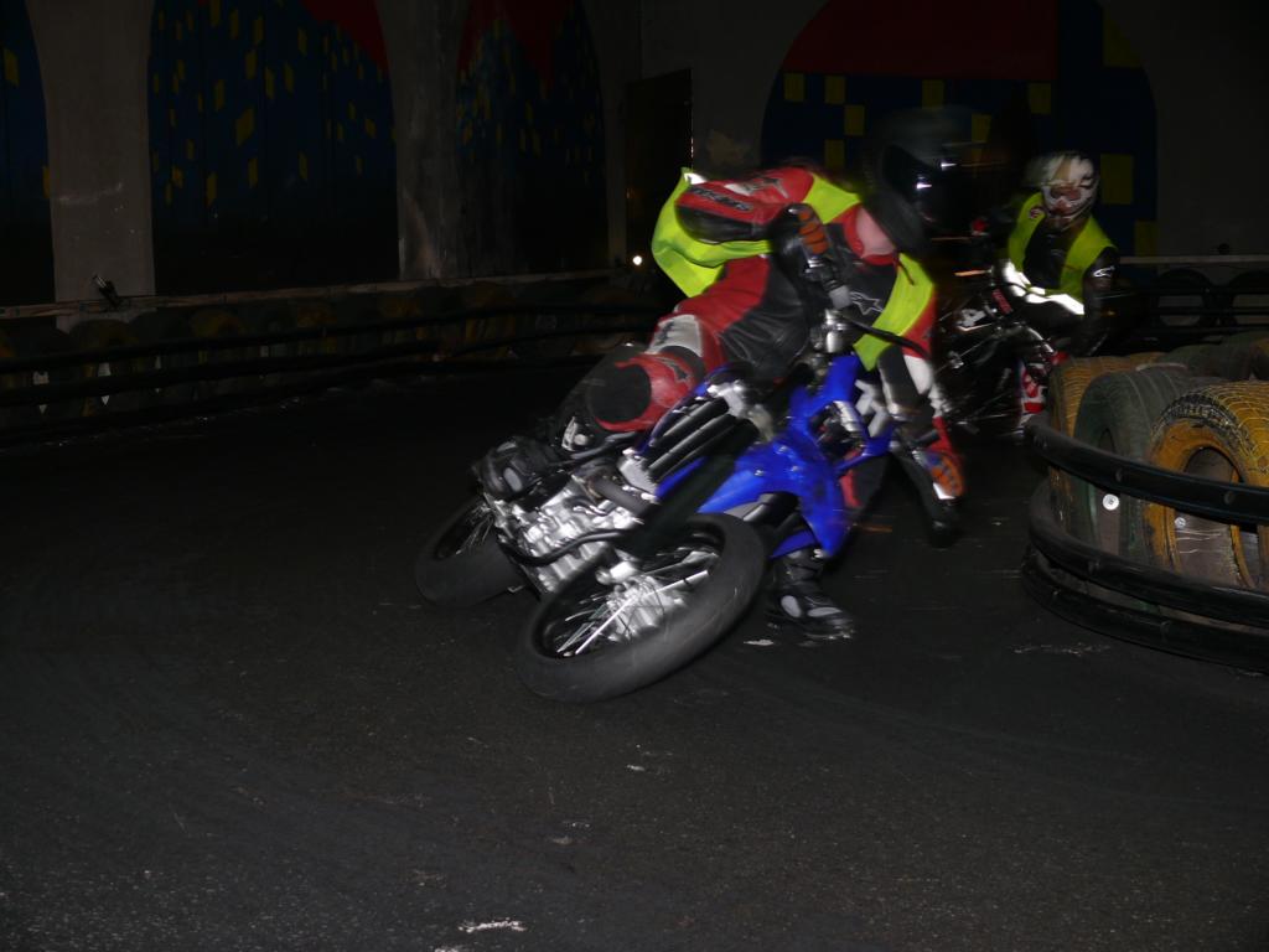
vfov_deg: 21.3
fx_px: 2529
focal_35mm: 69
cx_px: 634
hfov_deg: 28.2
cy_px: 476
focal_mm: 14.5
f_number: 3.2
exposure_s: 1/30
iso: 100
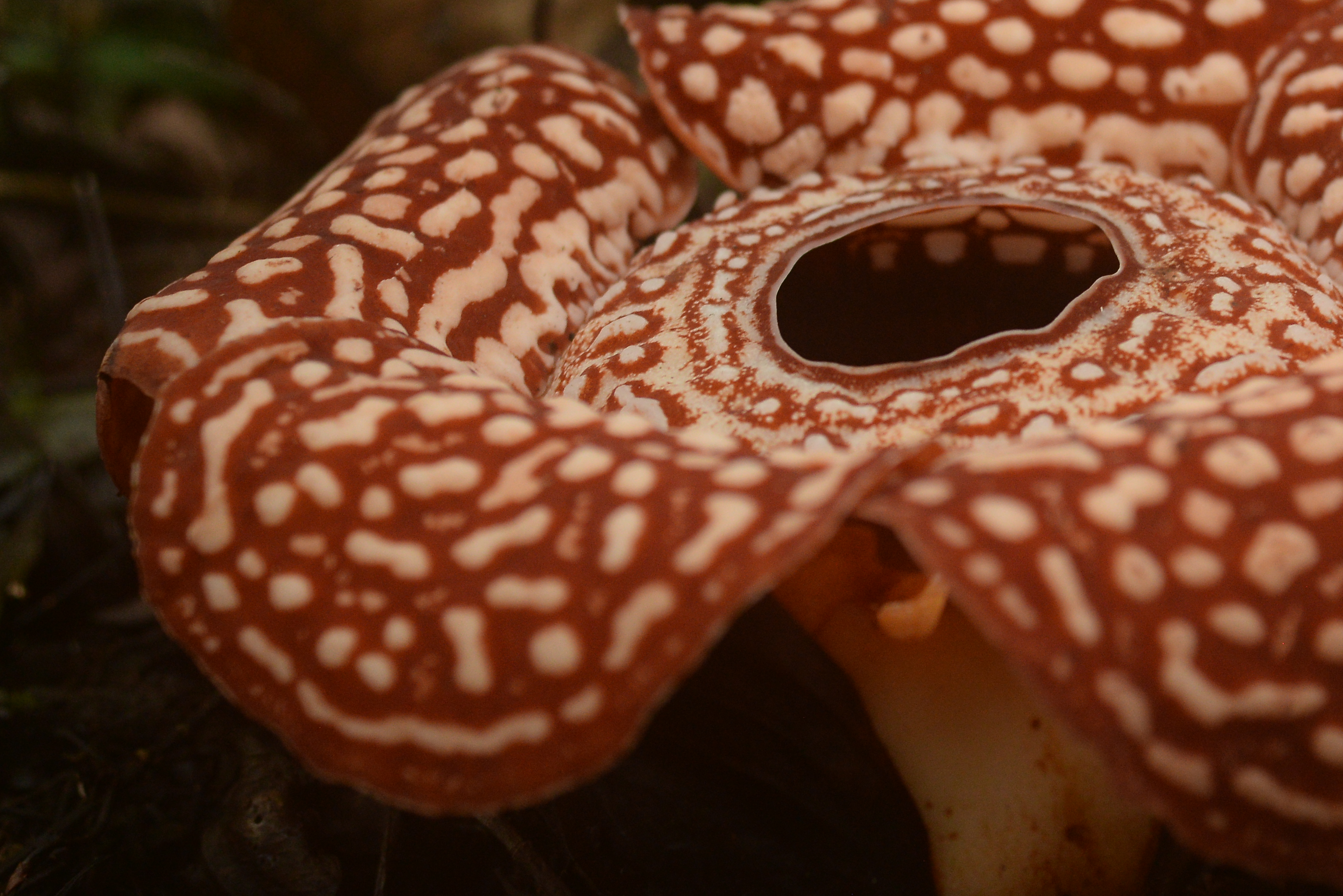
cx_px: 976
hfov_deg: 21.5
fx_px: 3508
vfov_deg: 14.6
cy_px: 389
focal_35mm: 94
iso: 1250
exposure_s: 1/125
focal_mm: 50
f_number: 3.2
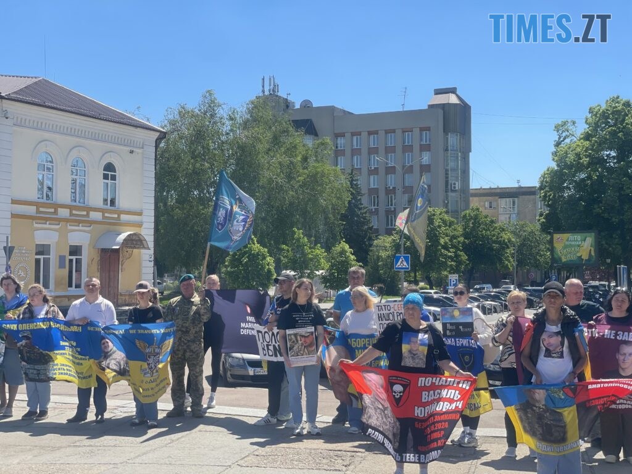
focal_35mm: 52
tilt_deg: +3.7
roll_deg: +0.2
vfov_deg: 28.0
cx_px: 316
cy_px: 237
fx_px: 949
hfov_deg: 36.8
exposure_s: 1/1653
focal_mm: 6
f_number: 2
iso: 32
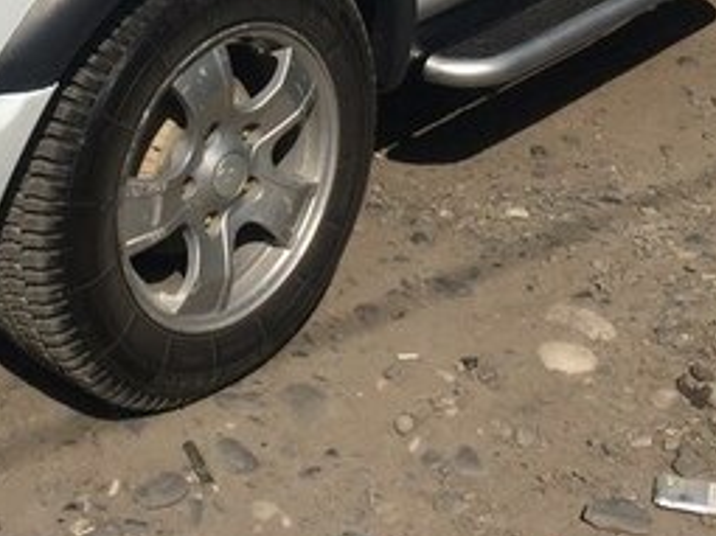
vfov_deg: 18.5
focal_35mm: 75
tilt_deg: -18.1
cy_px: -119
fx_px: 1551
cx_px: 146
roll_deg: +1.6
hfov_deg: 25.6
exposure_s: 1/5128
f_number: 2.2
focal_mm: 4.15
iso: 32
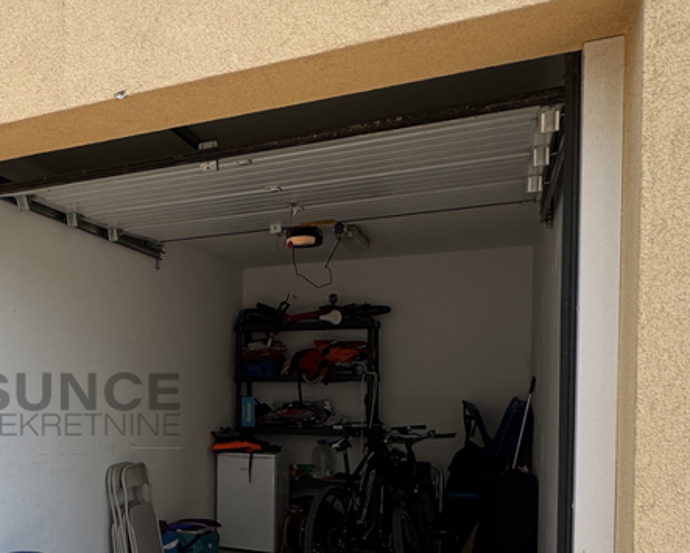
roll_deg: +0.6
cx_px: 45
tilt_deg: -0.9
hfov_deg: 43.9
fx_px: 756
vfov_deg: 39.2
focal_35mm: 37
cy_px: 410
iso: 40
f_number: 2.2
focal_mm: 2.22
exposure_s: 1/459
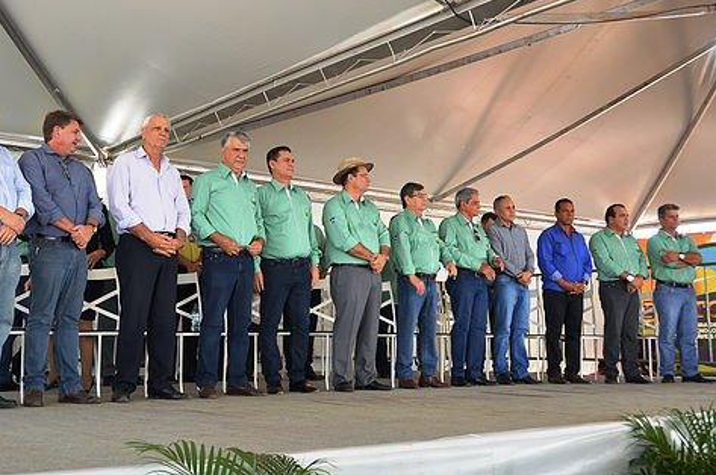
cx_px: 259
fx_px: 874
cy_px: 205
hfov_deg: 44.1
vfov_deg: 30.4
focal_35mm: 44
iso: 400
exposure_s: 1/100
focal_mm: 22
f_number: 5
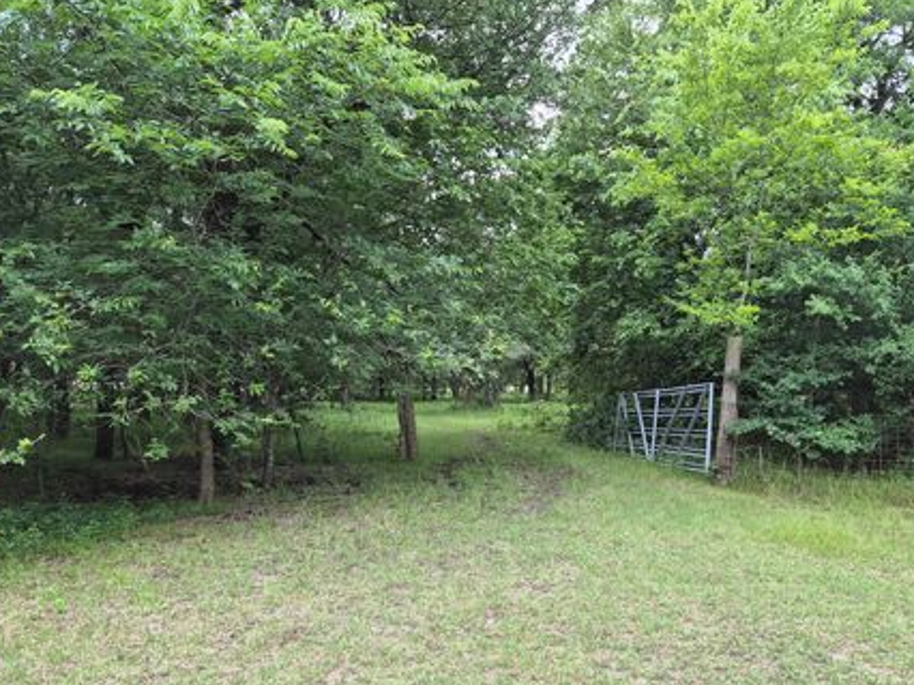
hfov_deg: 65.2
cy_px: 383
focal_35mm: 27
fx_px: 713
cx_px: 506
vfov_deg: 51.2
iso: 80
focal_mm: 5.4
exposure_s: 1/584
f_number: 1.8
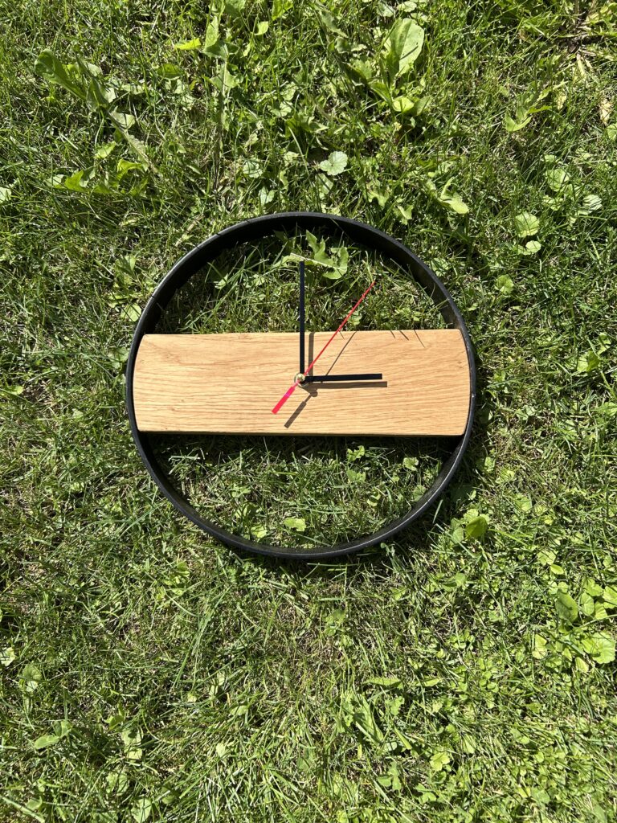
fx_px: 618
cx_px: 308
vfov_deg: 67.3
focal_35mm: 26
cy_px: 412
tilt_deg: -81.6
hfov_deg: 53.1
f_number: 1.5
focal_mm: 5.7
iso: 50
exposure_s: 1/2457
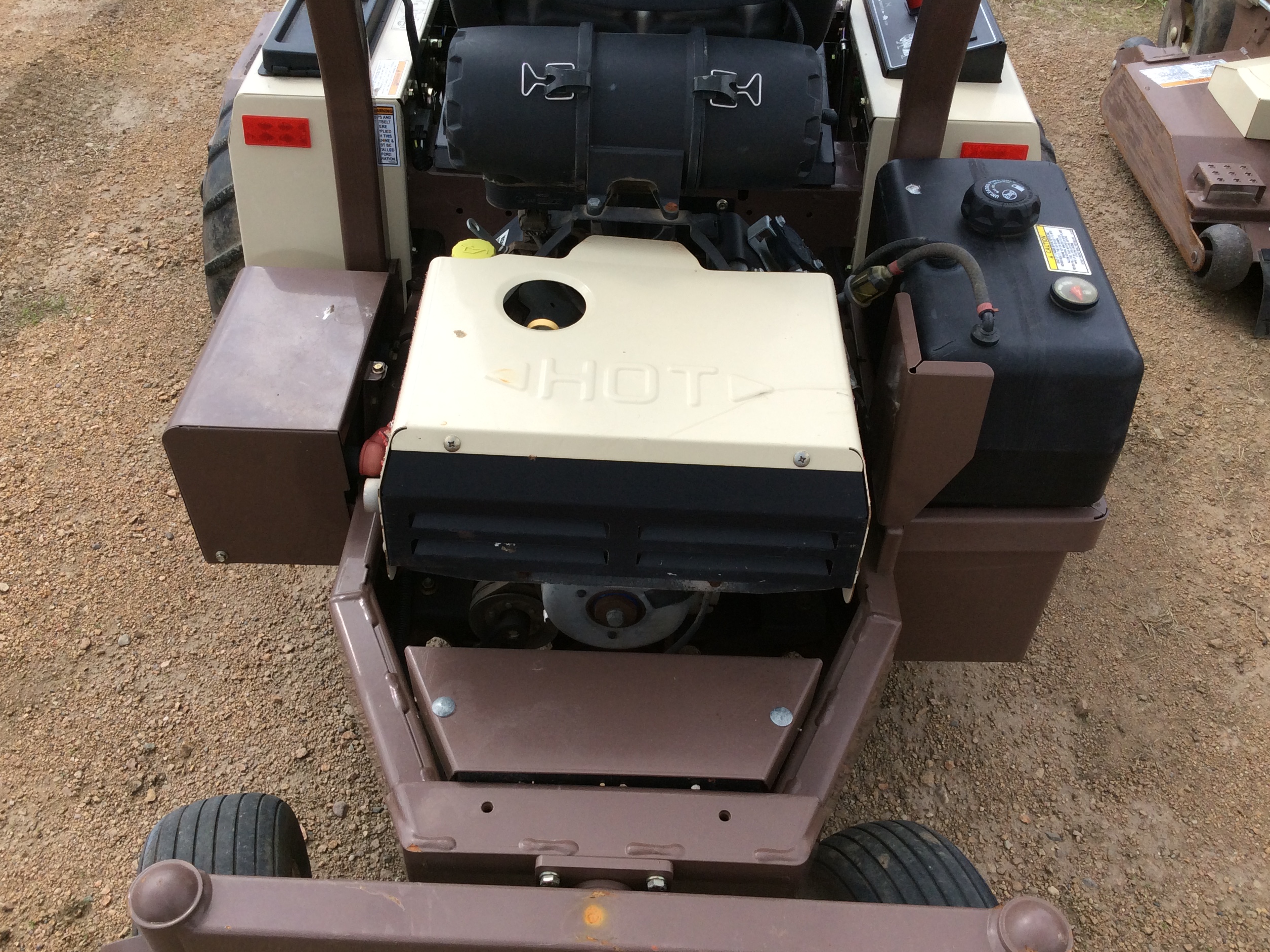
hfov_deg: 55.4
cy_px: 474
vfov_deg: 42.9
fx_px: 1211
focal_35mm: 33
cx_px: 632
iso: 32
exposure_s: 1/657
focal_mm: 3.3
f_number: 2.4
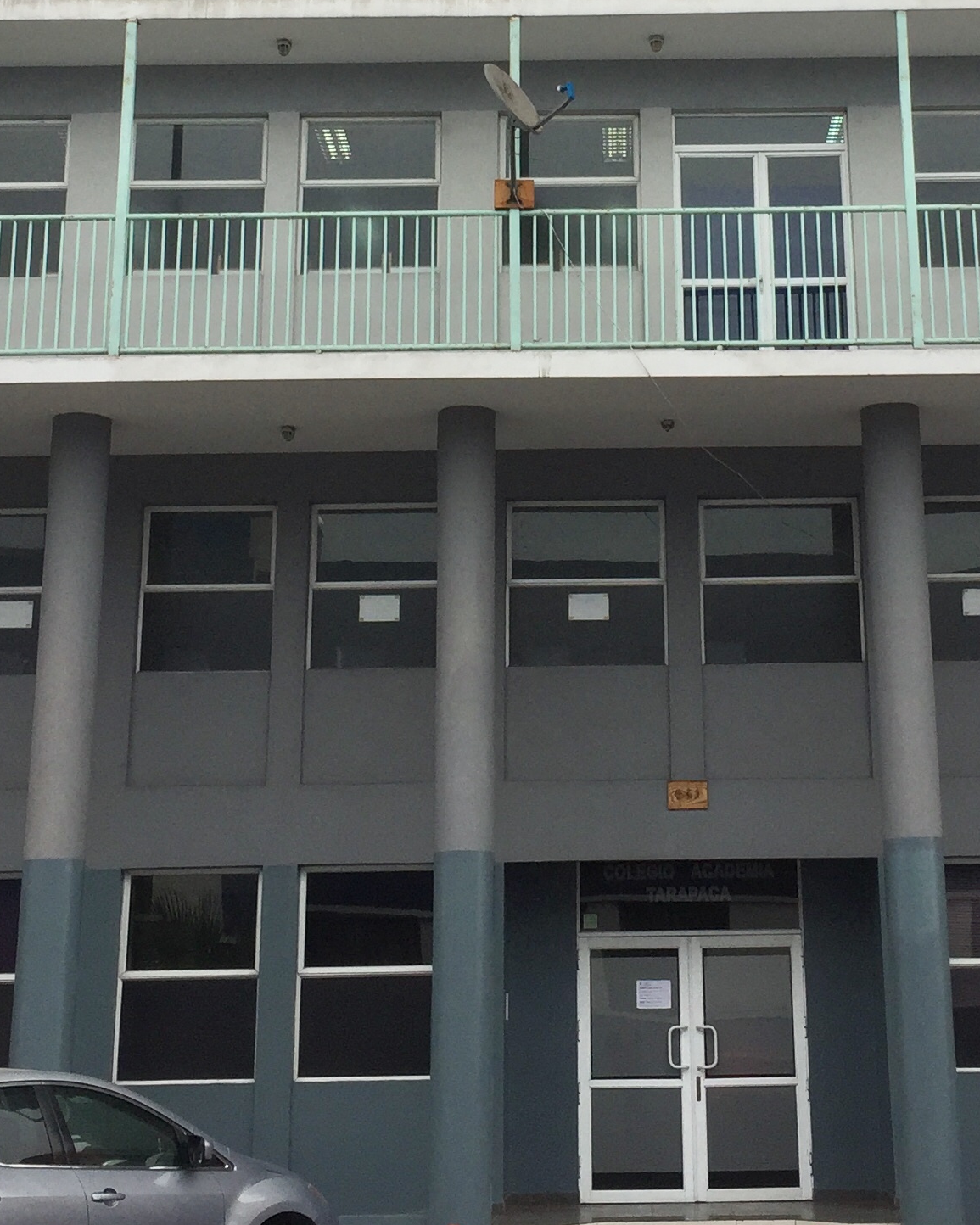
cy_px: 235
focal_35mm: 64
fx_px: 2321
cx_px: 616
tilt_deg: +18.1
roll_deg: +0.8
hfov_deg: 23.8
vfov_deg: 28.9
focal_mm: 4.15
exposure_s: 1/608
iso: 32
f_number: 2.2
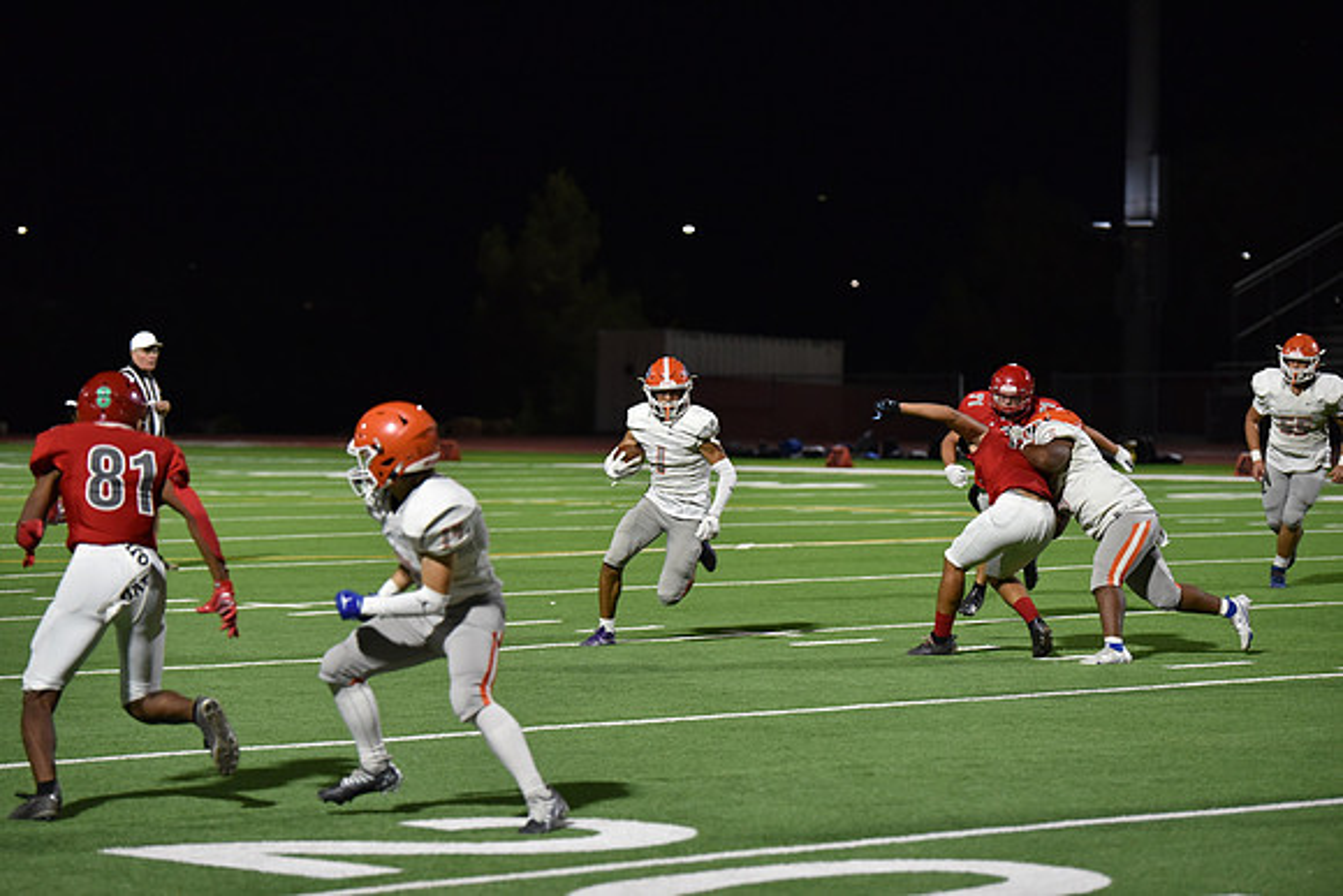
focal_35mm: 135
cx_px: 672
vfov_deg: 10.2
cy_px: 448
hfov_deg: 15.2
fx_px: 5037
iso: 2200
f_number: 2.8
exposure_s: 1/500
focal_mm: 135
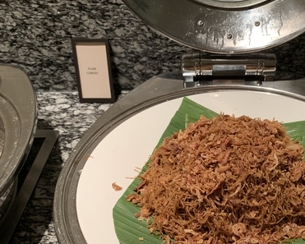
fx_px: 370
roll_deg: +0.5
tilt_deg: -41.6
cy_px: 168
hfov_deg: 43.4
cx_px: 226
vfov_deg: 36.0
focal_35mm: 41
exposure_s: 1/50
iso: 125
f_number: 1.8
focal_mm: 4.25
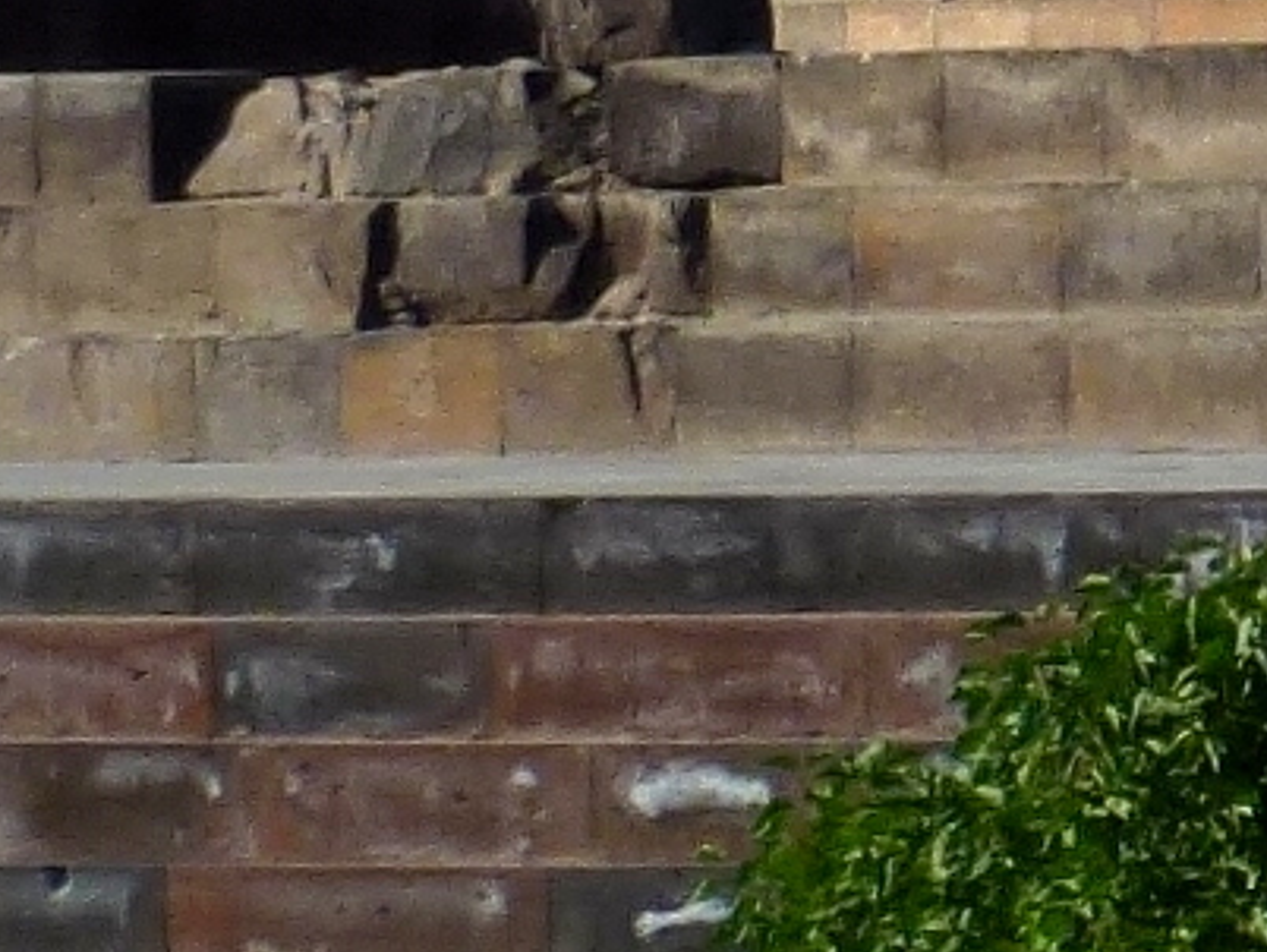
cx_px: 3858
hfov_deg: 2.0
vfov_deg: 1.5
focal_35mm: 986
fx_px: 36111
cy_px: -1292
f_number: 5.3
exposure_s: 1/640
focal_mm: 27.7
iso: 100
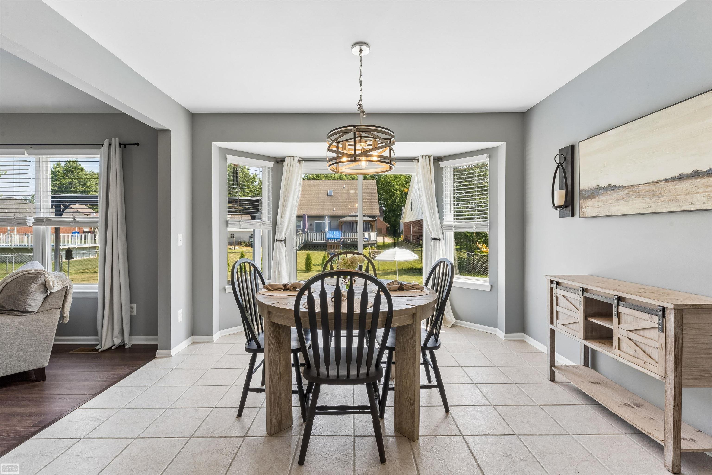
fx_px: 316
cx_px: 356
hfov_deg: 96.7
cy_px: 238
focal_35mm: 16
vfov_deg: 73.7
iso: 200
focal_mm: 16
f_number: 13
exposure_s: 1/20
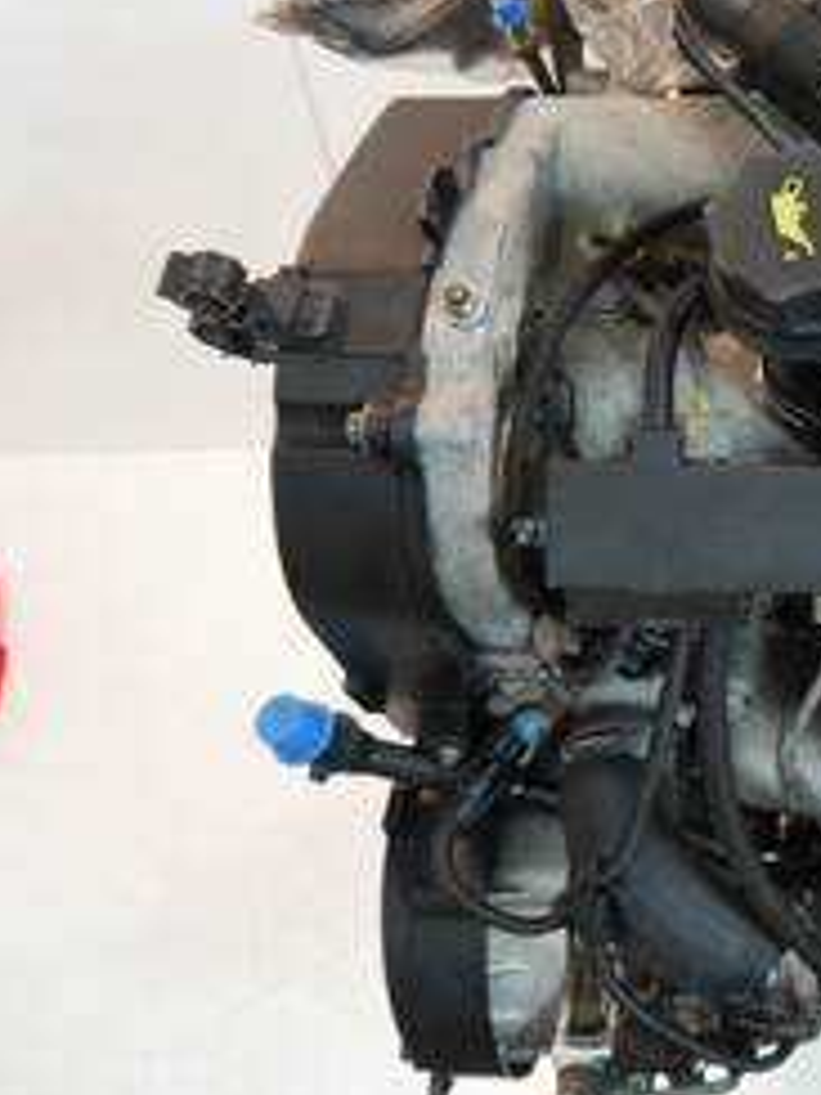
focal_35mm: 55
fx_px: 1739
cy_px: 350
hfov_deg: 24.1
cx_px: 996
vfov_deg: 34.6
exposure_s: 1/60
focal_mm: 14
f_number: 3.5
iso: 500
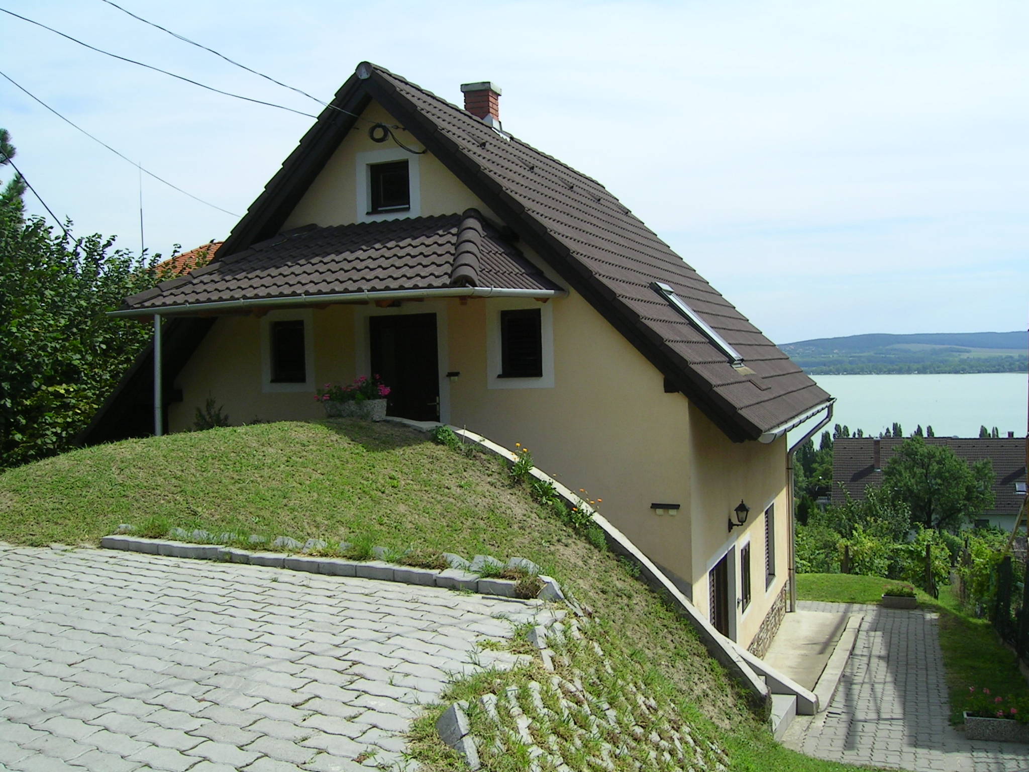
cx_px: 514
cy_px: 386
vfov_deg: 39.7
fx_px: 1070
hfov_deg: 51.4
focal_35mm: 36
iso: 50
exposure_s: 1/445
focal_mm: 5.6
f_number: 4.8
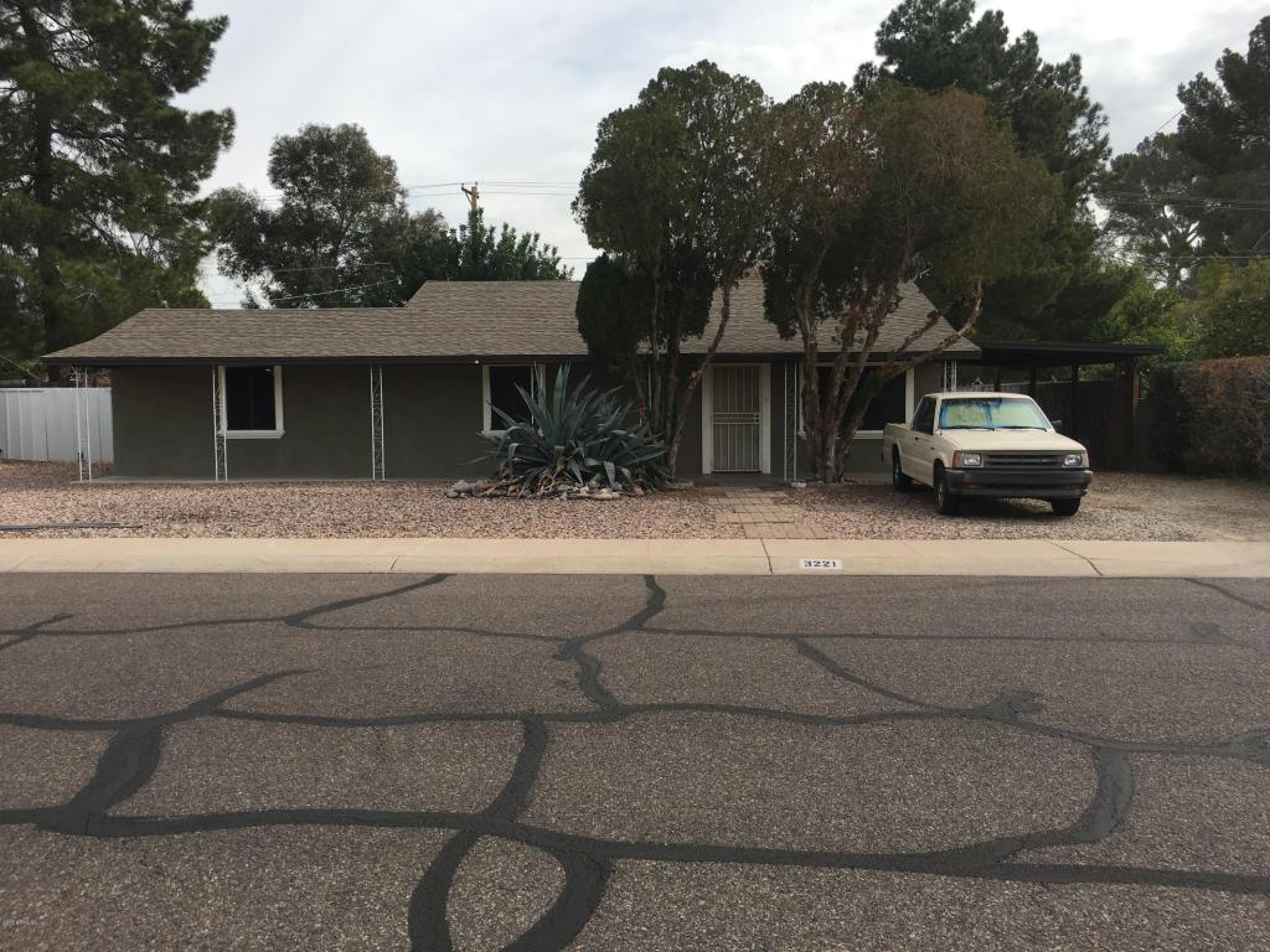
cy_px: 476
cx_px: 635
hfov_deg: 61.7
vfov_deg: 48.2
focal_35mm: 29
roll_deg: +0.5
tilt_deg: -3.2
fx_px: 1064
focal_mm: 4.15
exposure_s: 1/1221
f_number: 2.2
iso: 25
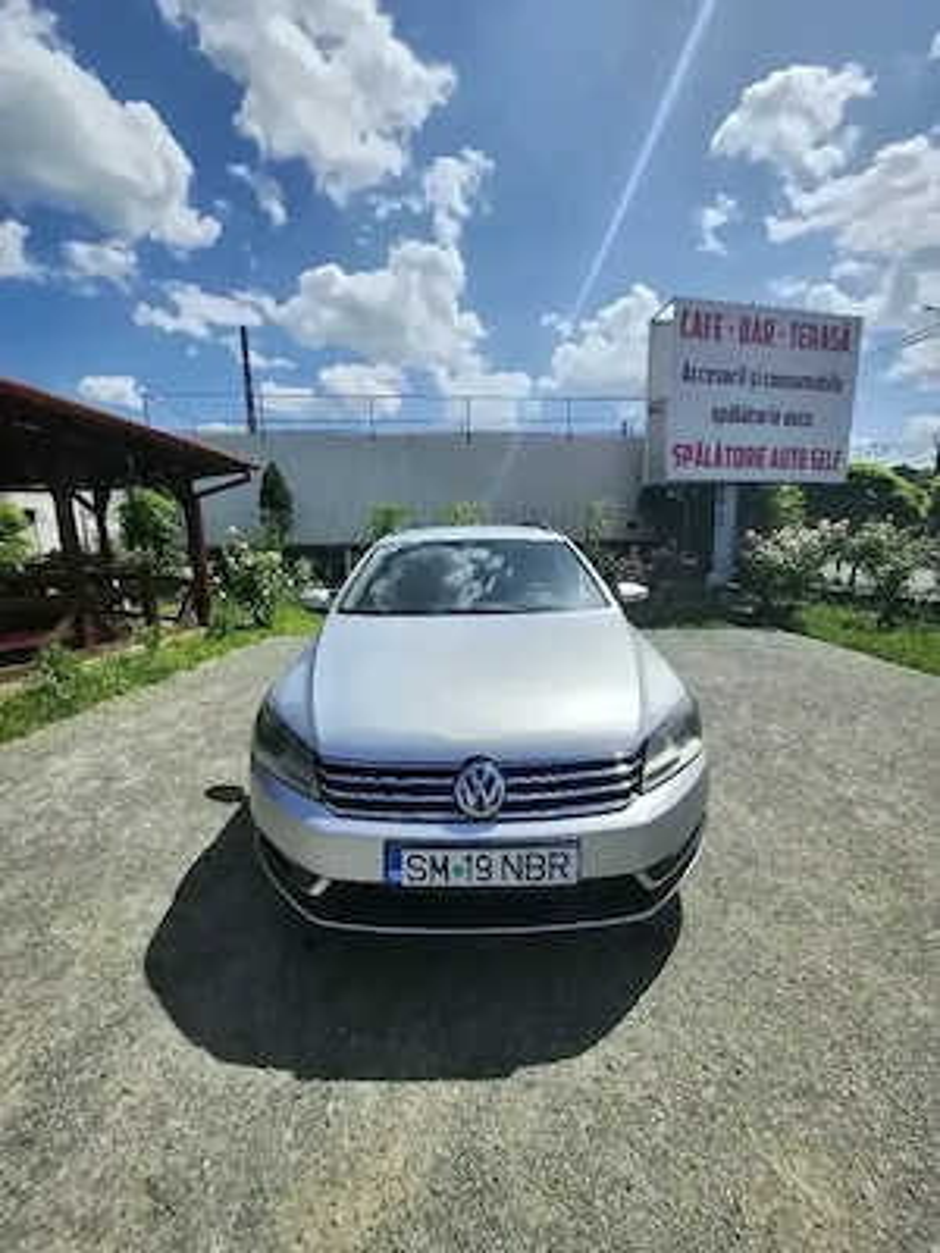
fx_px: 471
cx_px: 470
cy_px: 626
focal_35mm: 13
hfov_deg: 89.9
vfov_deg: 106.2
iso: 40
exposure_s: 1/5000
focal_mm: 1.74
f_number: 2.2
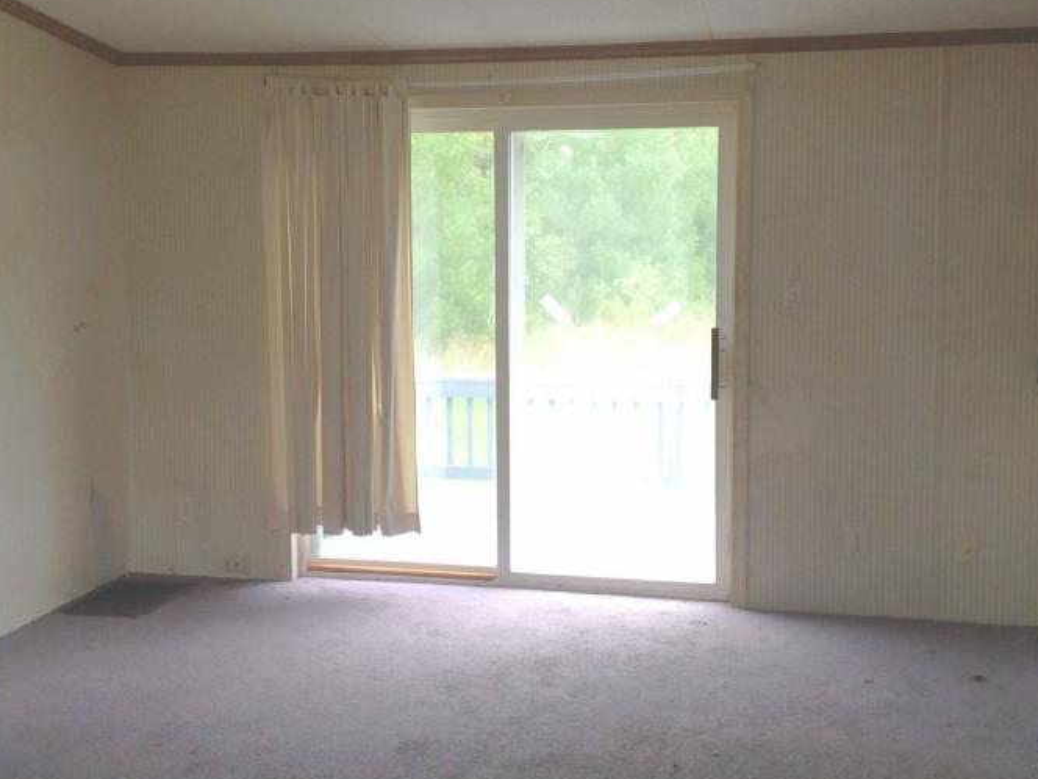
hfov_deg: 35.5
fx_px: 1619
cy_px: 352
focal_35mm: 54
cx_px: 461
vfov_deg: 27.0
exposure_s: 1/120
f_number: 2.4
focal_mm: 4.28
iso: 100
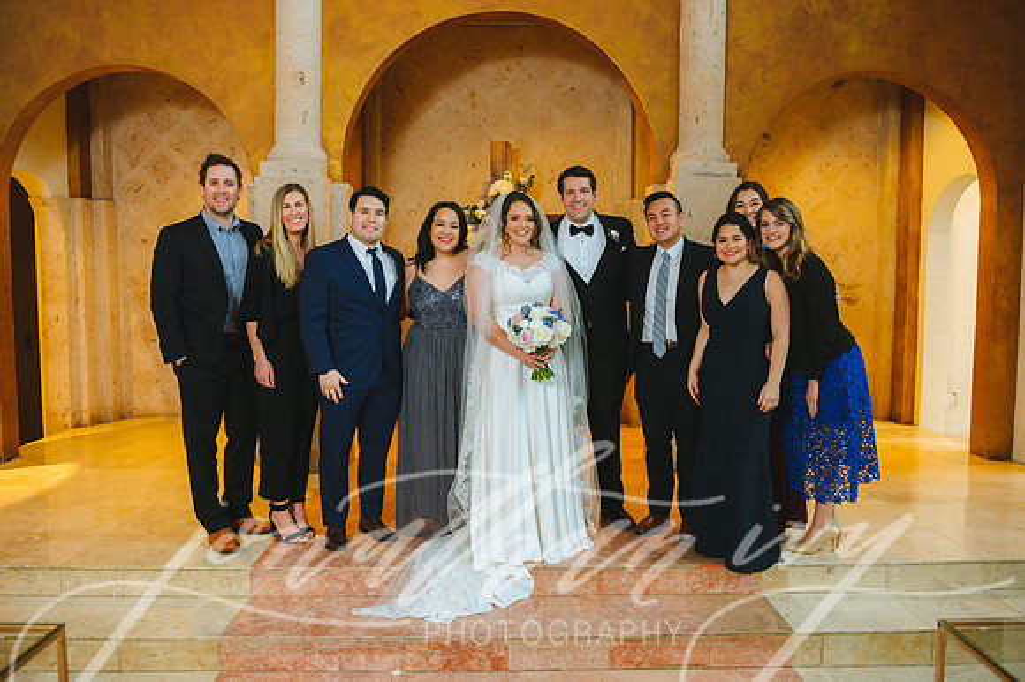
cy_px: 341
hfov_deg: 63.7
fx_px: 825
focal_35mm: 29
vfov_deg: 44.9
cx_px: 512
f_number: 4
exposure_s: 1/160
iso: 4000
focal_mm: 29
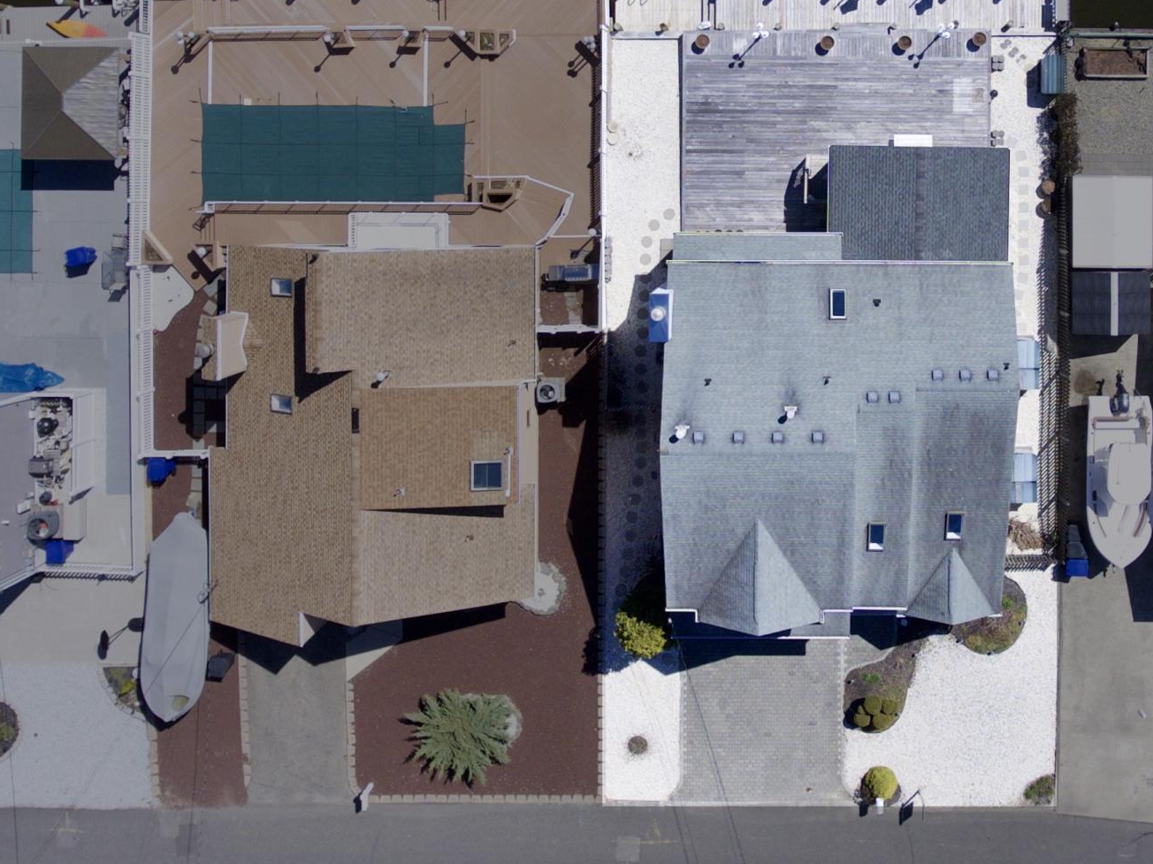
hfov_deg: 40.3
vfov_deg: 31.0
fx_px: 1532
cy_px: 220
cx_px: 841
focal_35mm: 46
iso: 100
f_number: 2.8
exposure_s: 1/1522
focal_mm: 3.61
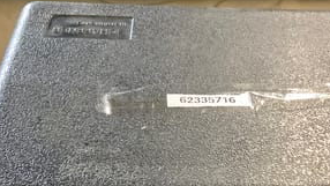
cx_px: 210
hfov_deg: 35.2
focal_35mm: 59
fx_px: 516
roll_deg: -1.8
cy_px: 125
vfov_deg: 20.3
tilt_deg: -42.8
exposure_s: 1/33
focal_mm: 3.3
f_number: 2.4
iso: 400
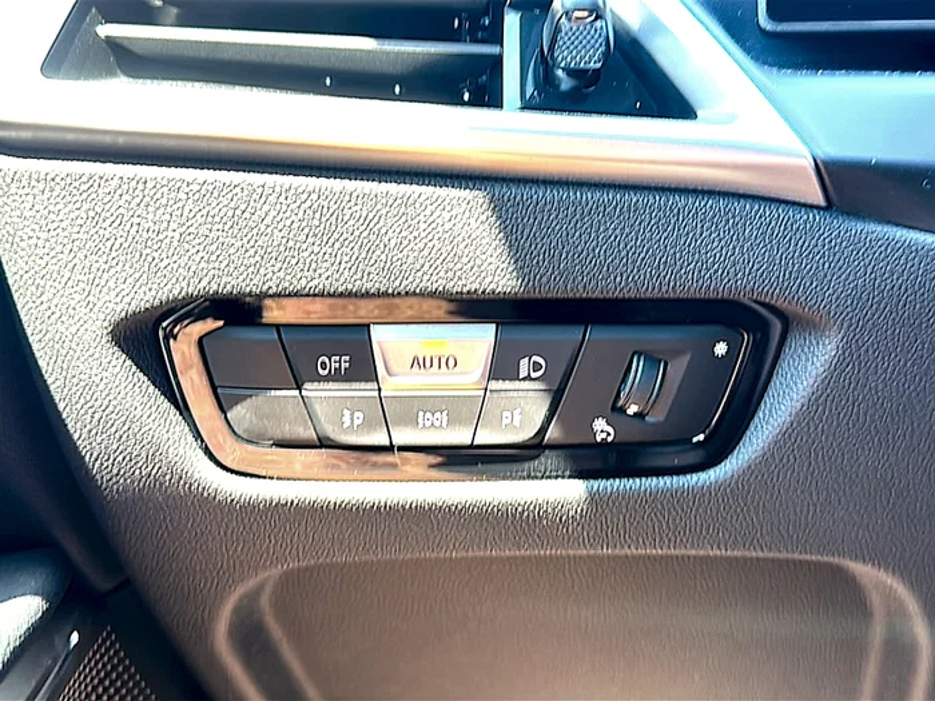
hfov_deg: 51.4
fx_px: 972
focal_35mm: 36
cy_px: 350
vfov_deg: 39.7
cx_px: 468
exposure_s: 1/61
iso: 64
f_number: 1.78
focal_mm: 6.86
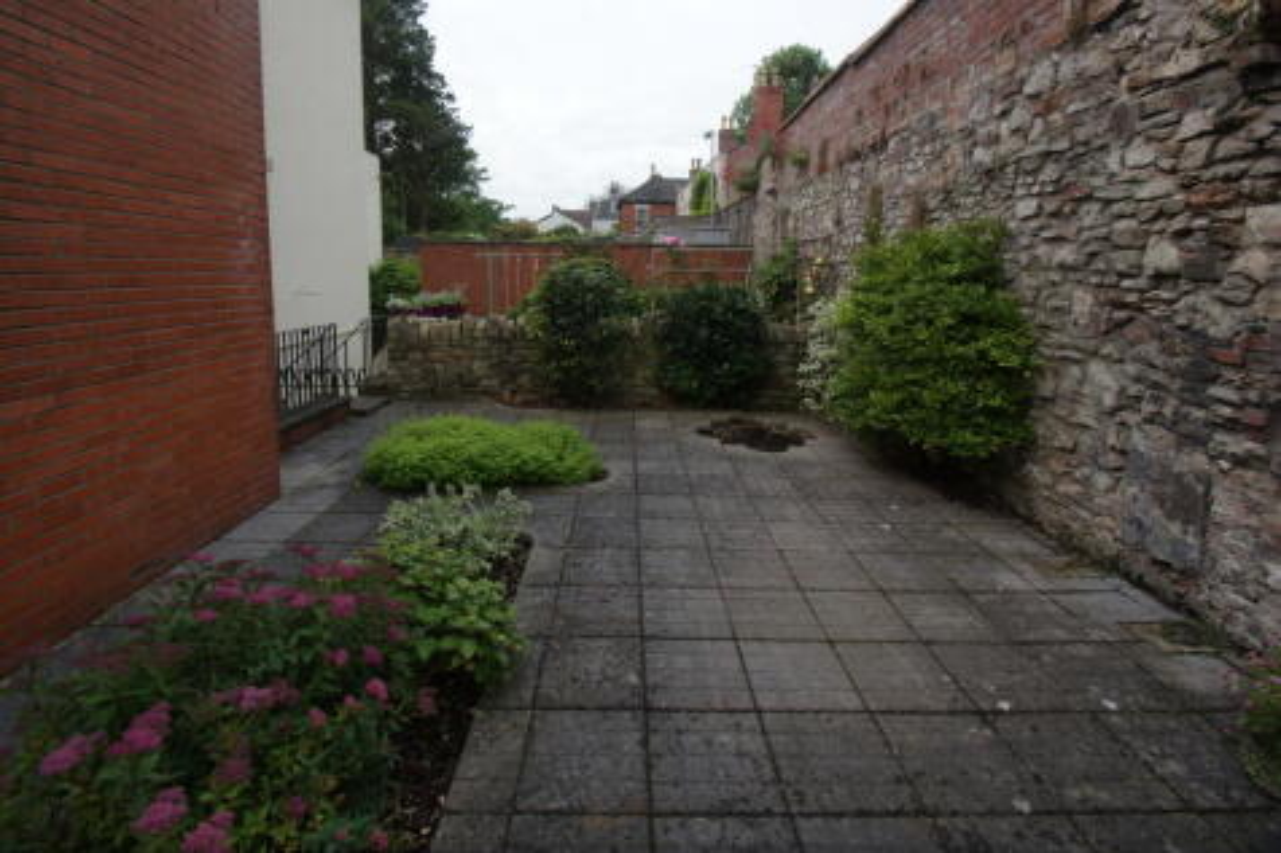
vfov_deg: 77.3
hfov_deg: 100.4
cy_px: 426
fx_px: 534
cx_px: 640
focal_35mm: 15
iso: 100
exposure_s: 1/125
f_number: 10
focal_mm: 10
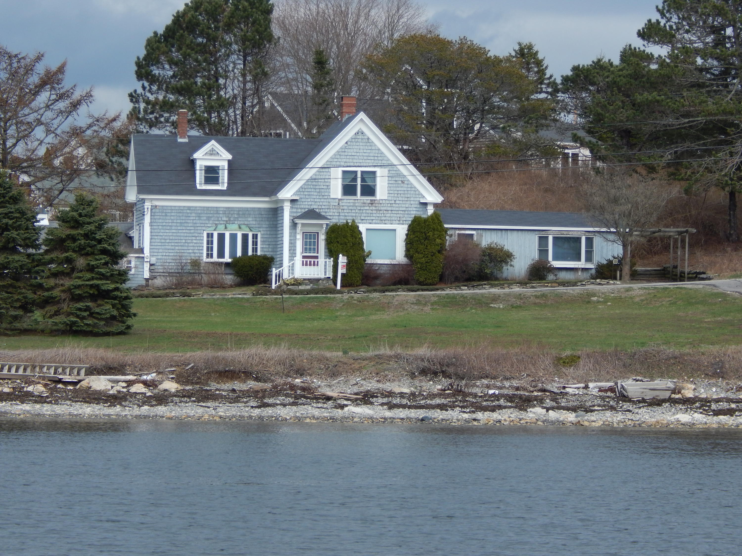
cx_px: 371
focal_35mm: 234
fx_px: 5016
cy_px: 278
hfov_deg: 8.5
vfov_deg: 6.4
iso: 125
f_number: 5.6
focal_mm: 41.7
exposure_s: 1/320
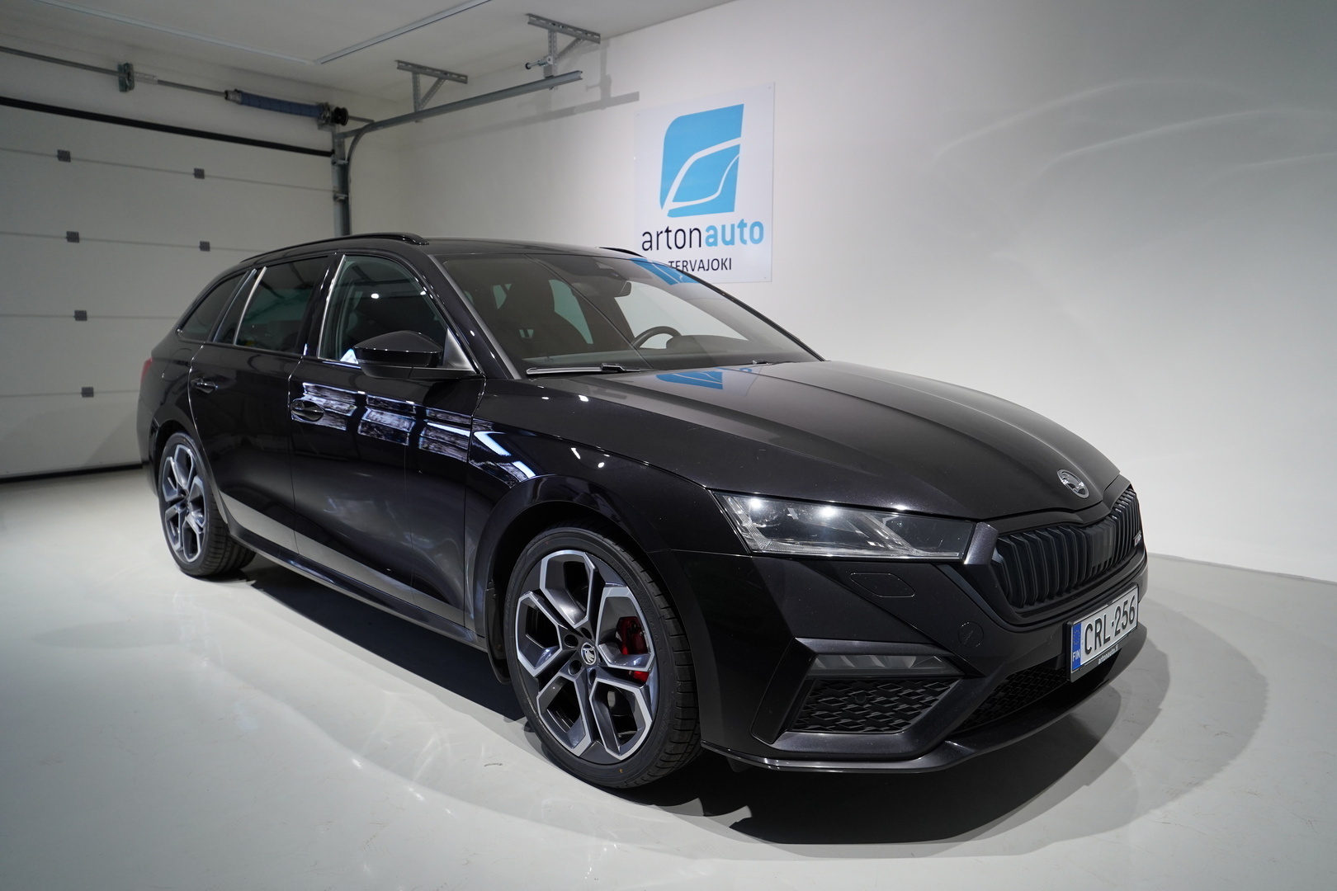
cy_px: 446
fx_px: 891
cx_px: 668
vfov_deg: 53.1
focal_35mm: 24
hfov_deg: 73.7
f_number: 3.5
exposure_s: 1/160
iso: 1600
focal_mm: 24
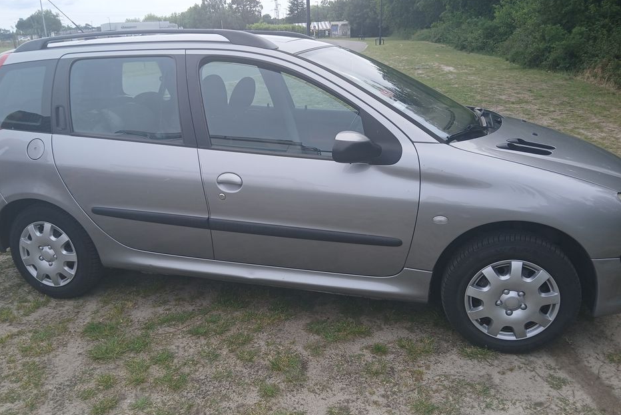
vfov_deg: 44.9
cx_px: 289
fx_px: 500
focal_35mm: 29
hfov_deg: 63.6
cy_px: 230
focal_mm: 3.98
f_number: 1.8
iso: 20
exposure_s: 1/271
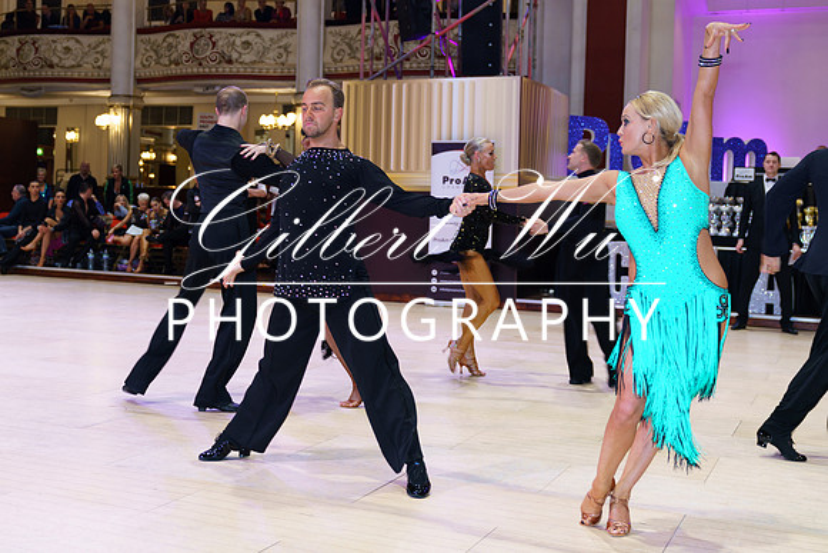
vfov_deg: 28.6
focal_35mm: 47
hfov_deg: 41.9
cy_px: 207
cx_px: 361
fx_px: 1078
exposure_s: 1/80
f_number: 2.8
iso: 400
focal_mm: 37
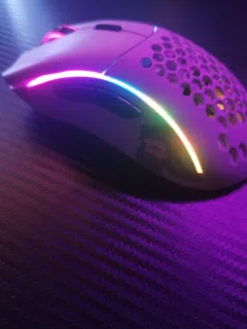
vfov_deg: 60.0
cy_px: 159
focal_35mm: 30
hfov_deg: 46.8
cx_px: 131
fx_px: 285
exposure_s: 1/20
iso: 500
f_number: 1.89
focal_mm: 5.89
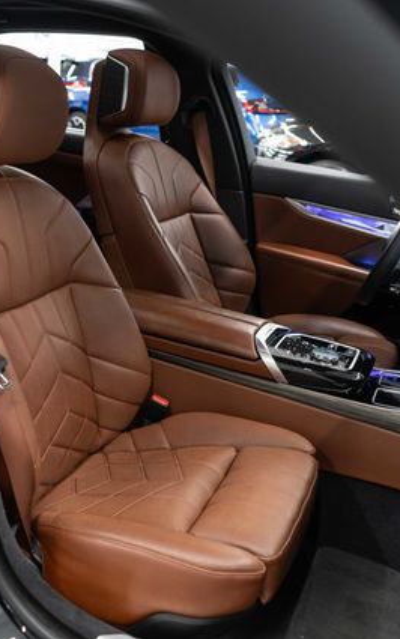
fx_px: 749
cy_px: 320
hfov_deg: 29.6
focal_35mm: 43
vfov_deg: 46.2
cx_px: 123
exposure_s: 1/40
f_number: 3.2
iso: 800
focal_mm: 28
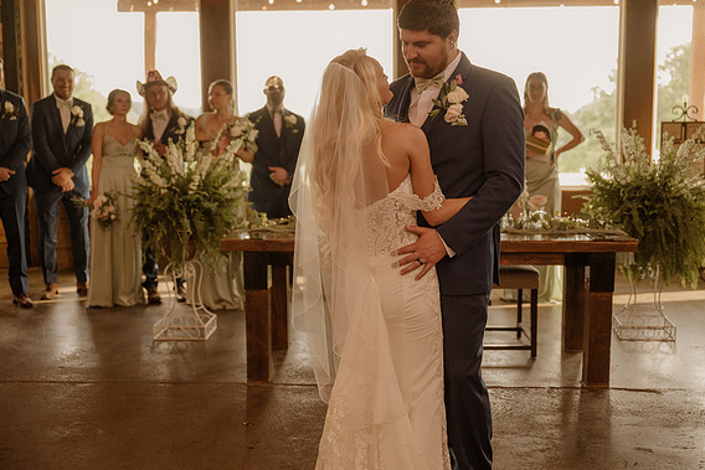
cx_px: 359
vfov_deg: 28.7
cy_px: 234
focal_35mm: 47
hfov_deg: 41.9
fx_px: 921
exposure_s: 1/250
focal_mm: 46
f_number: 2.8
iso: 1000
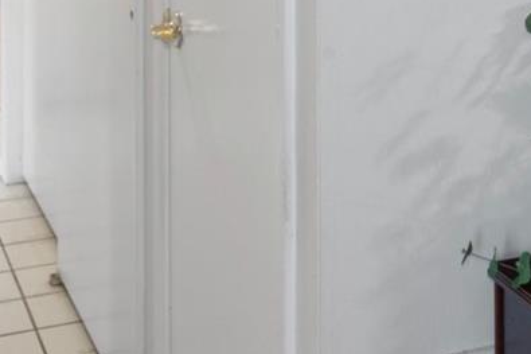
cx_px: 527
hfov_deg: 26.3
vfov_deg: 16.7
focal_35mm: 73
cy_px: -195
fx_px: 1076
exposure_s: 1/2
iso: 320
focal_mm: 18
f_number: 9
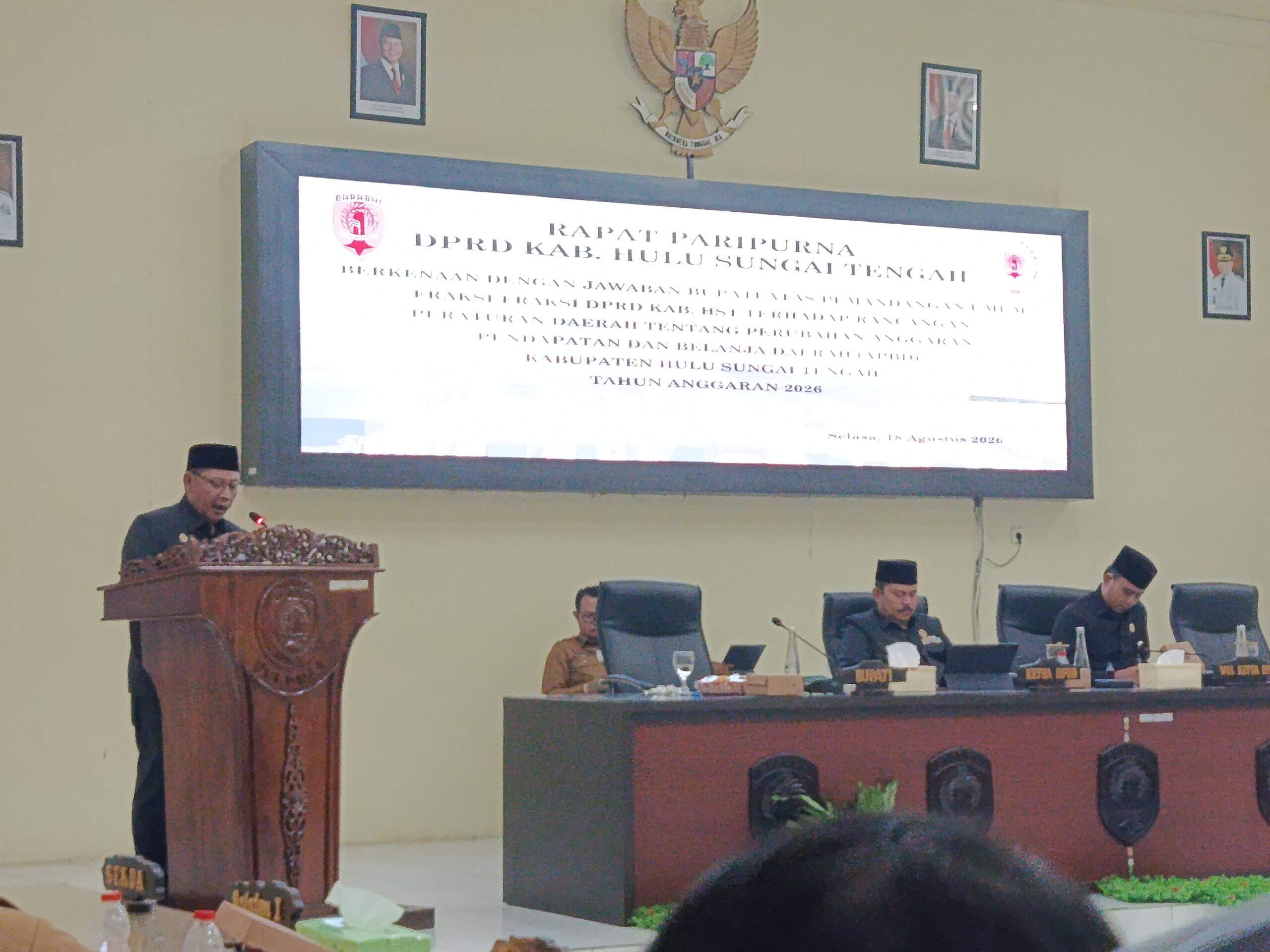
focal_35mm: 72
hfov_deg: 27.0
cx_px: 635
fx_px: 2642
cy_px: 476
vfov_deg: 20.4
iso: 1252
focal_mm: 5.24
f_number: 1.7
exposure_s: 1/50
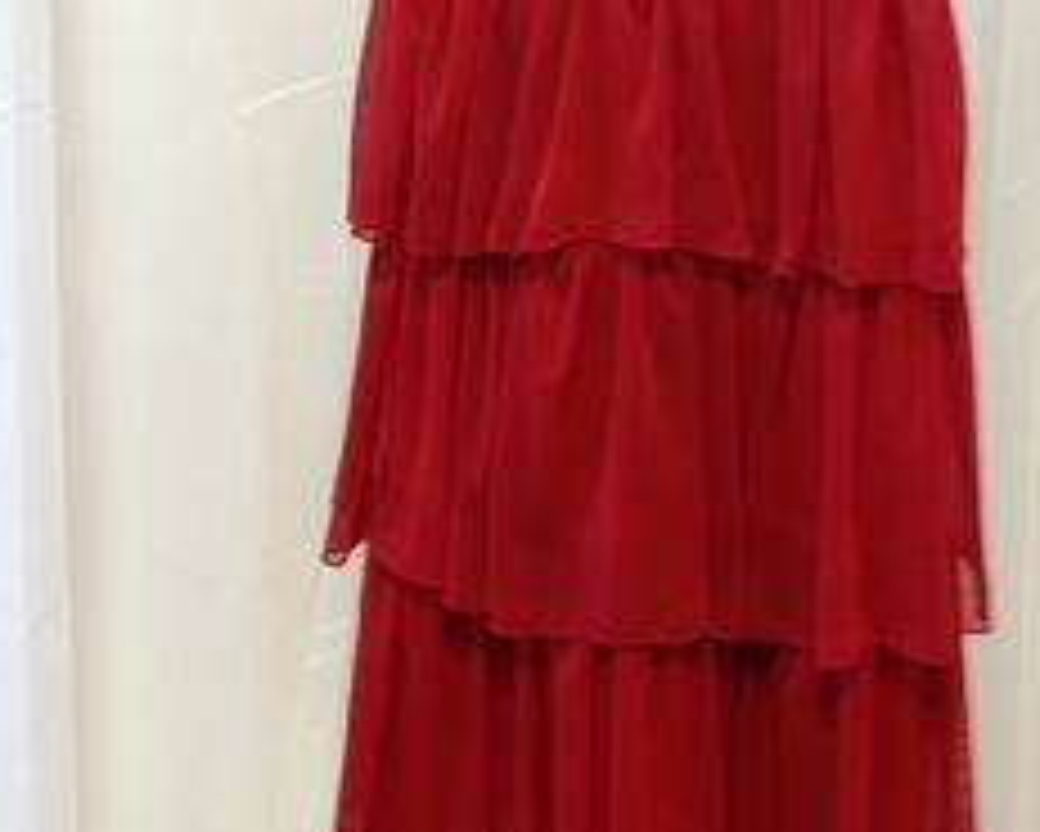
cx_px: 603
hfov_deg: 26.7
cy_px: 72
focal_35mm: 71
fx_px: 2186
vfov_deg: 21.1
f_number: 2.4
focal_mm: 4.28
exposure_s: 1/20
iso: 100
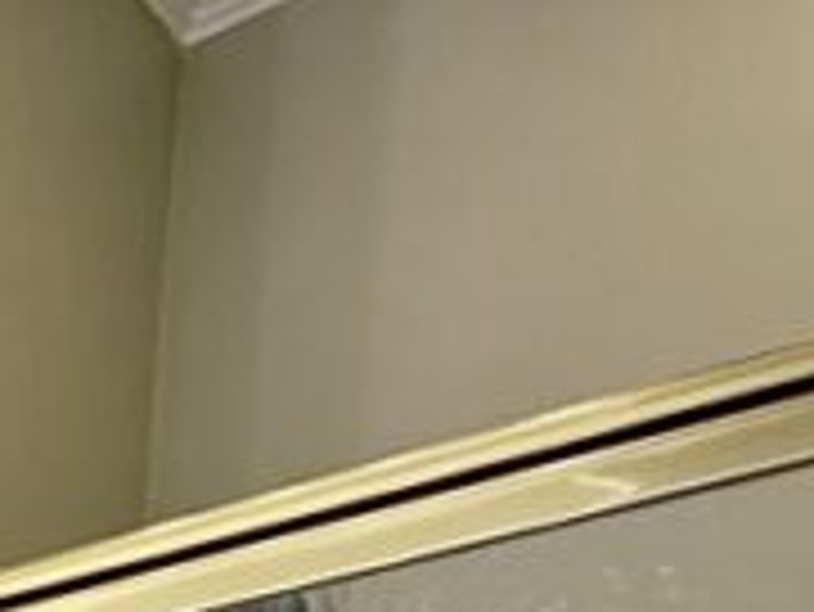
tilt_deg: -1.9
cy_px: 1431
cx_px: -585
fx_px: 1859
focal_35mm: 79
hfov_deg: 19.5
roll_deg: -3.8
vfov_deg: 13.8
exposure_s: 1/120
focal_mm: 2.22
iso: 125
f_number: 2.2
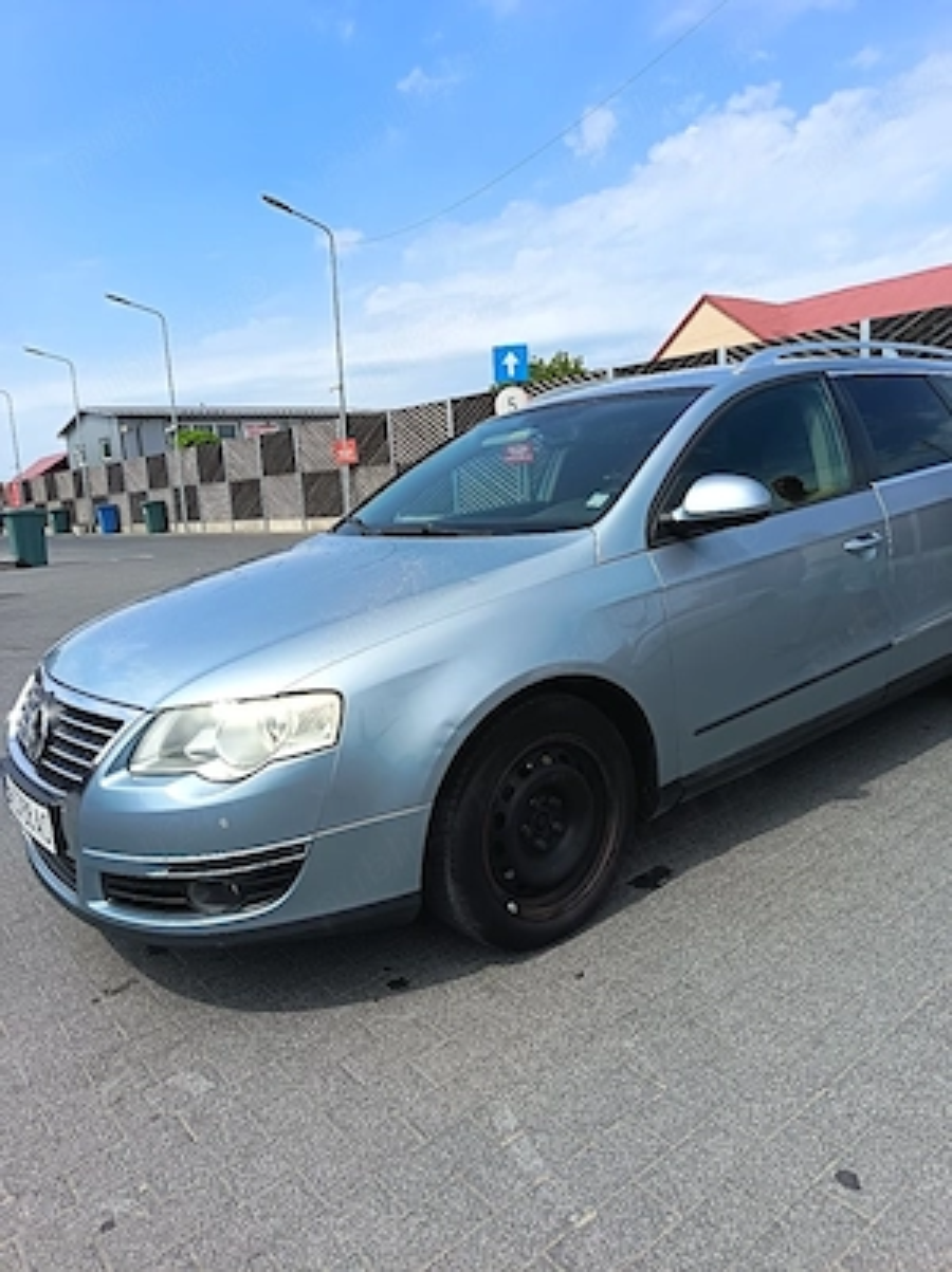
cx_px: 476
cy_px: 636
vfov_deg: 71.6
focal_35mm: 24
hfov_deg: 56.7
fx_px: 881
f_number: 1.75
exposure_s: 1/588
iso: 100
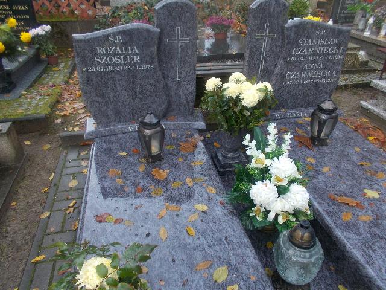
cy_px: 145
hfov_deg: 67.3
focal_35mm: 26
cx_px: 193
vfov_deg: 53.1
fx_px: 290
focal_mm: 4.6
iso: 80
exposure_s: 1/40
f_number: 3.2
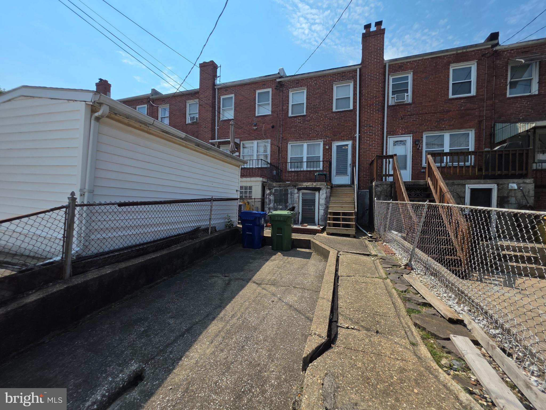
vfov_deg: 89.9
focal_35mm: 13
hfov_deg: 106.2
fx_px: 205
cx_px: 273
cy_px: 205
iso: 40
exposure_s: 1/2572
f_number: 1.9
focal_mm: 2.2
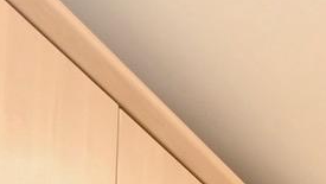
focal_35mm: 117
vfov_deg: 7.0
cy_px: 805
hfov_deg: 12.2
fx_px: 1012
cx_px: 888
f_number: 7.1
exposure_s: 1/30
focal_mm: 10
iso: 320
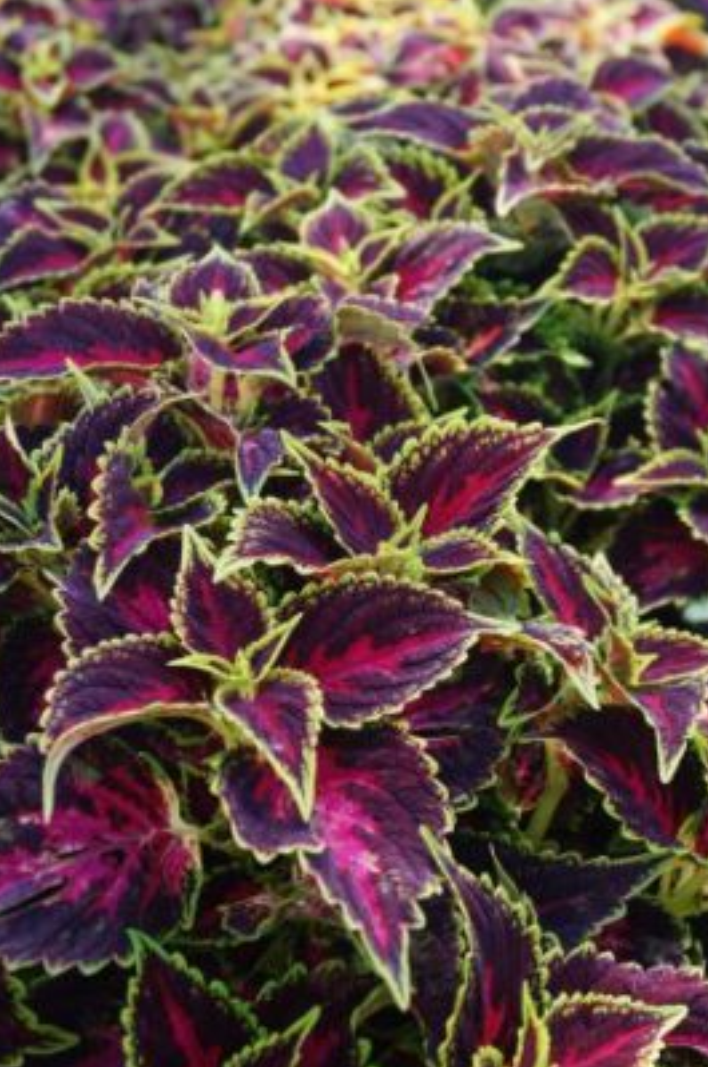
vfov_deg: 30.9
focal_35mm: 65
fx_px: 1922
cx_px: 458
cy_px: 447
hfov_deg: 20.8
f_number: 5.6
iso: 100
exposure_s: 1/80
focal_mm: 30
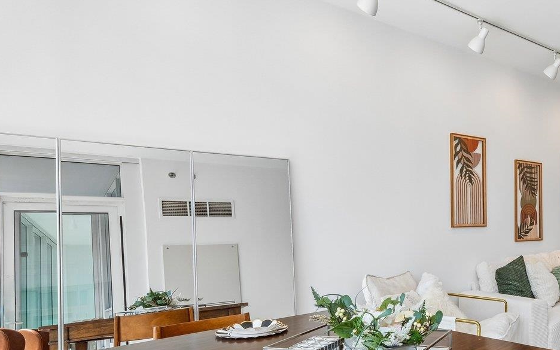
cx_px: 500
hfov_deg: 56.2
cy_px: 223
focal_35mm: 29
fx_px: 443
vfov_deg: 42.8
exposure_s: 1/60
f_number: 8
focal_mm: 8.9
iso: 160
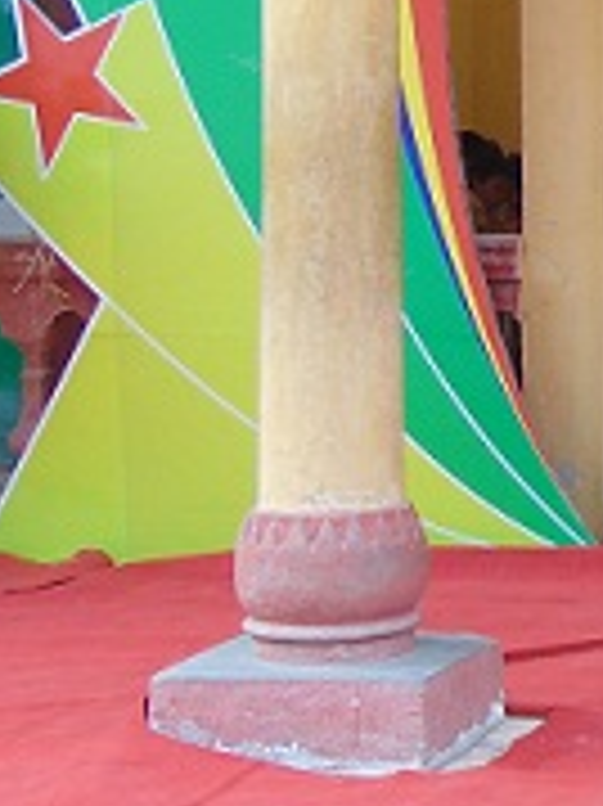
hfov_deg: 10.4
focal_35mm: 129
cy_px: 158
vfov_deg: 15.2
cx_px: 1251
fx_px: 3000
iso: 80
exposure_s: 1/40
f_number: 3.2
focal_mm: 6.3
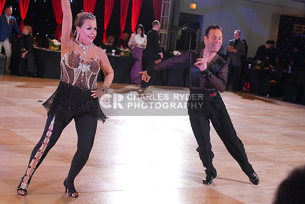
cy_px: 102
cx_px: 152
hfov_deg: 28.8
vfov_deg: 19.5
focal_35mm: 70
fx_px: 593
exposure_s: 1/250
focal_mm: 70
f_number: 4.5
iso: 3200
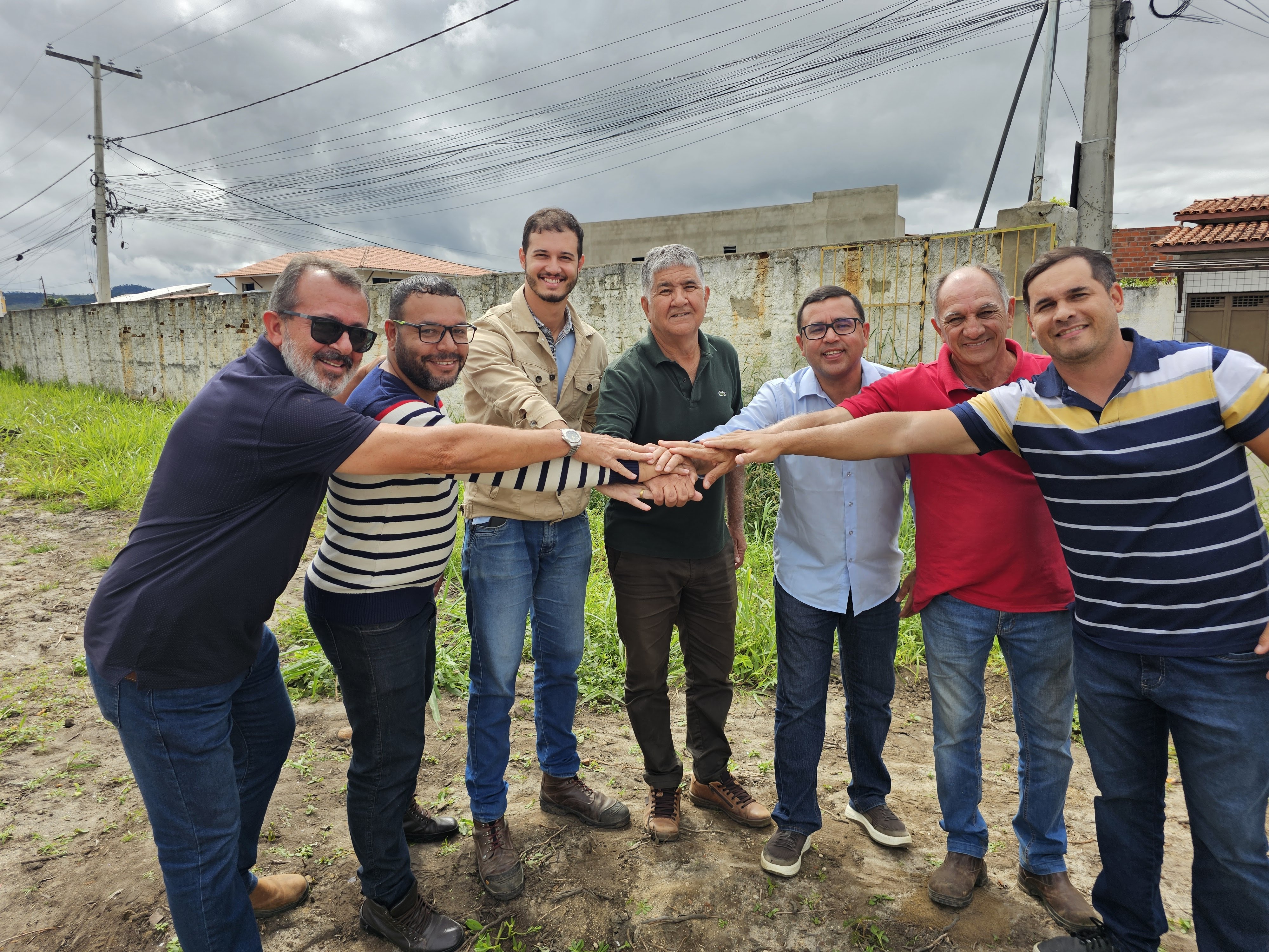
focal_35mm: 23
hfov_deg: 73.9
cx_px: 634
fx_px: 843
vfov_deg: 58.9
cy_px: 476
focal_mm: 6.3
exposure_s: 1/421
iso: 10
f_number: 1.7
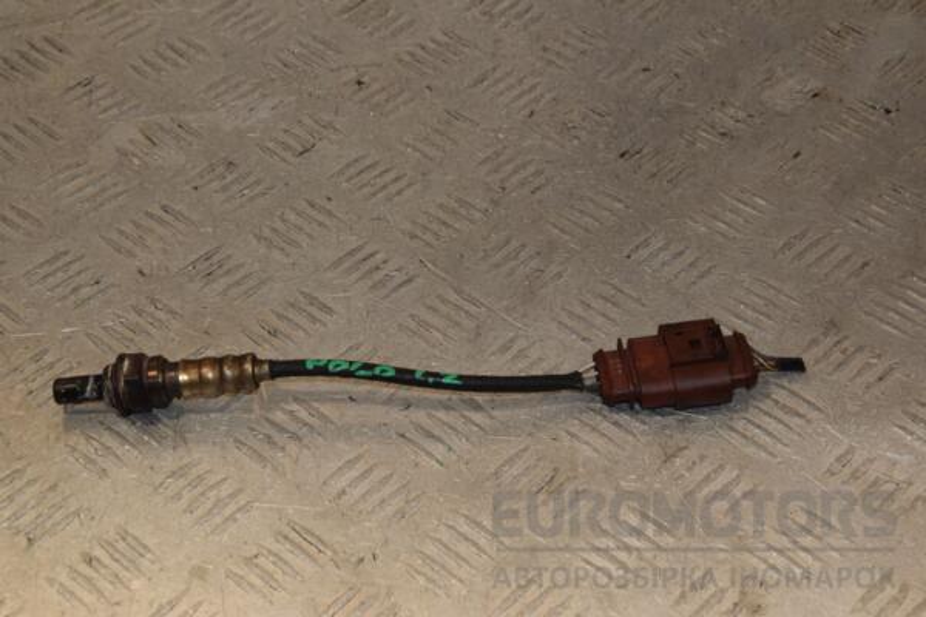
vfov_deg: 17.5
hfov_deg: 26.0
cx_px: 463
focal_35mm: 78
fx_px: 2006
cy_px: 308
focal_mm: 52
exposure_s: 1/200
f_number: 9
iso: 800
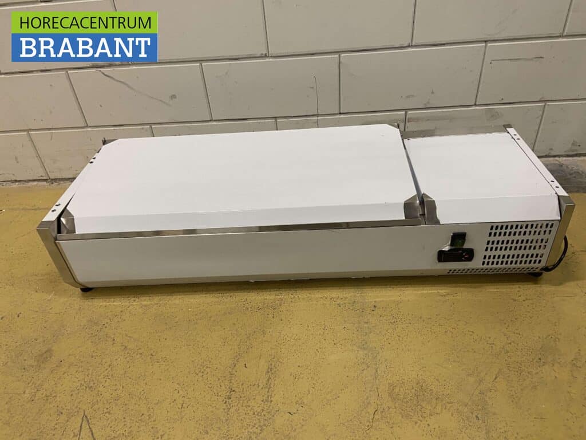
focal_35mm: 26
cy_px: 220
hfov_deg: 67.3
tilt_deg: -37.4
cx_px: 293
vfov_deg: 53.1
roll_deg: +5.3
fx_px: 440
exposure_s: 1/50
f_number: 1.8
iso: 200
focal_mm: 4.25
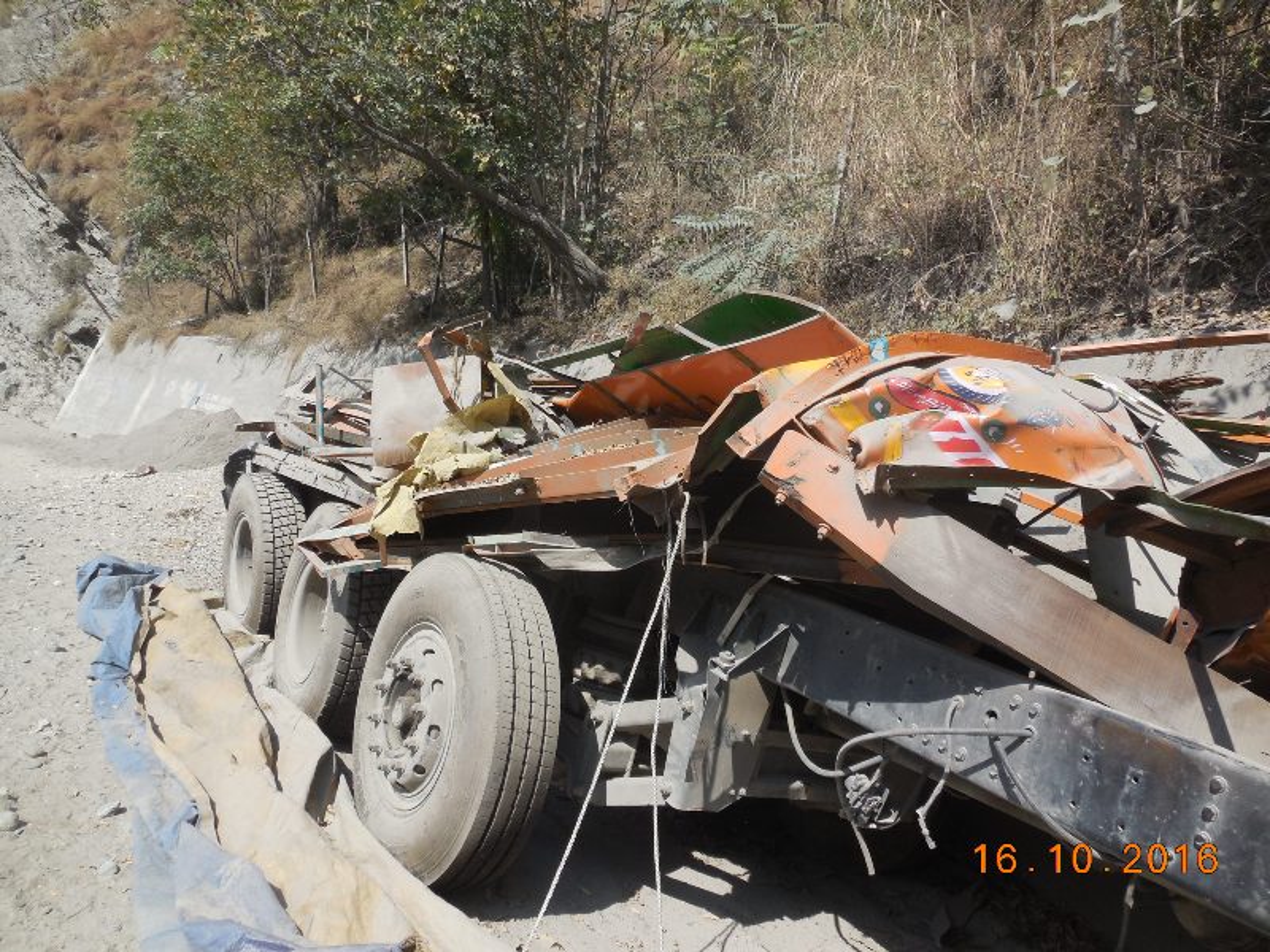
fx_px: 917
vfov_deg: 54.9
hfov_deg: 69.4
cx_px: 635
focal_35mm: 25
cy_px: 476
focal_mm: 4.5
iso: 125
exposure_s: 1/1250
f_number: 3.1
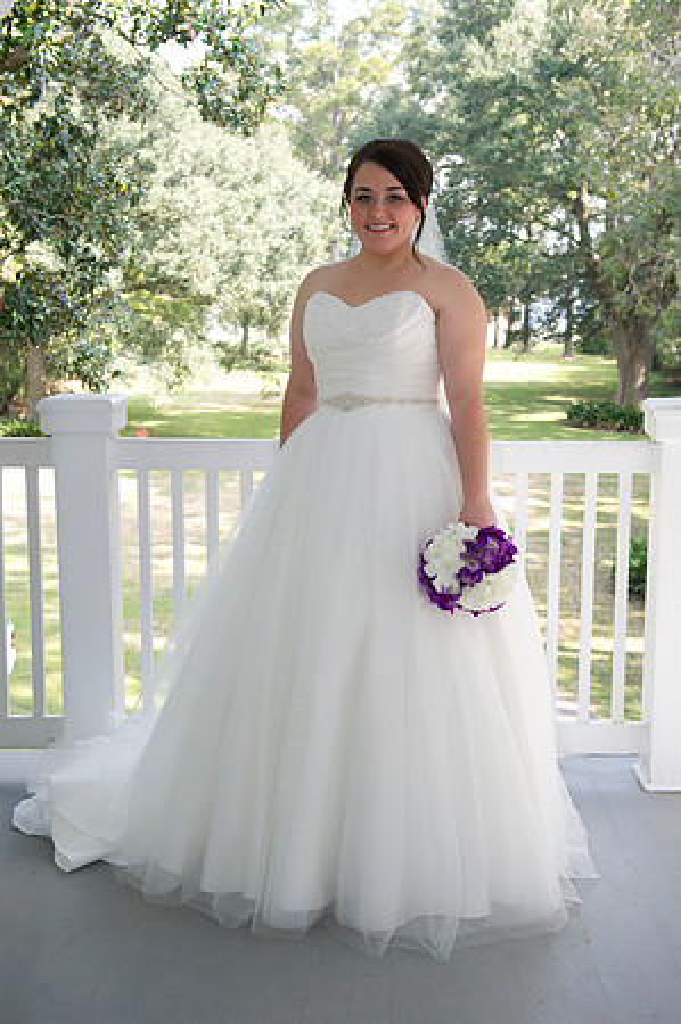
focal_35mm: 48
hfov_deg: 28.0
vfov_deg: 41.2
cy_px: 512
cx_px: 340
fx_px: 1365
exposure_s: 1/125
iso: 320
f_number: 5.6
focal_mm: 48
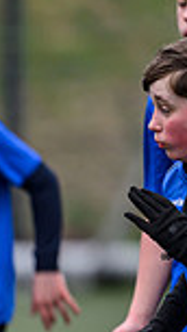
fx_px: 16749
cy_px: 308
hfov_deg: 0.6
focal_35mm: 1899
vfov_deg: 1.1
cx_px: -463
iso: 500
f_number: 3.5
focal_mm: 400
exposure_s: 1/2000
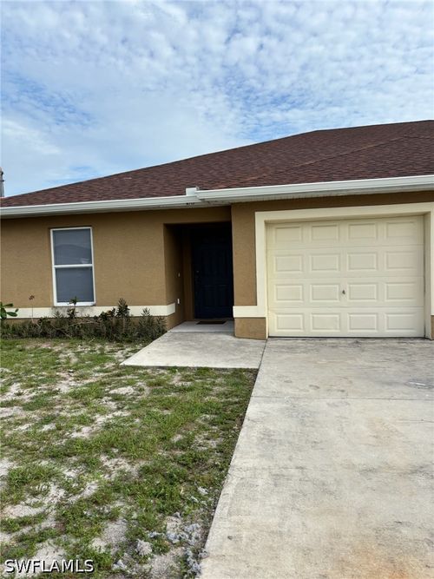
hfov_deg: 53.0
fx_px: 435
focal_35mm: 26
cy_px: 290
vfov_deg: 67.3
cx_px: 217
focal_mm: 5.96
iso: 50
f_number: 1.6
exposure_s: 1/3106
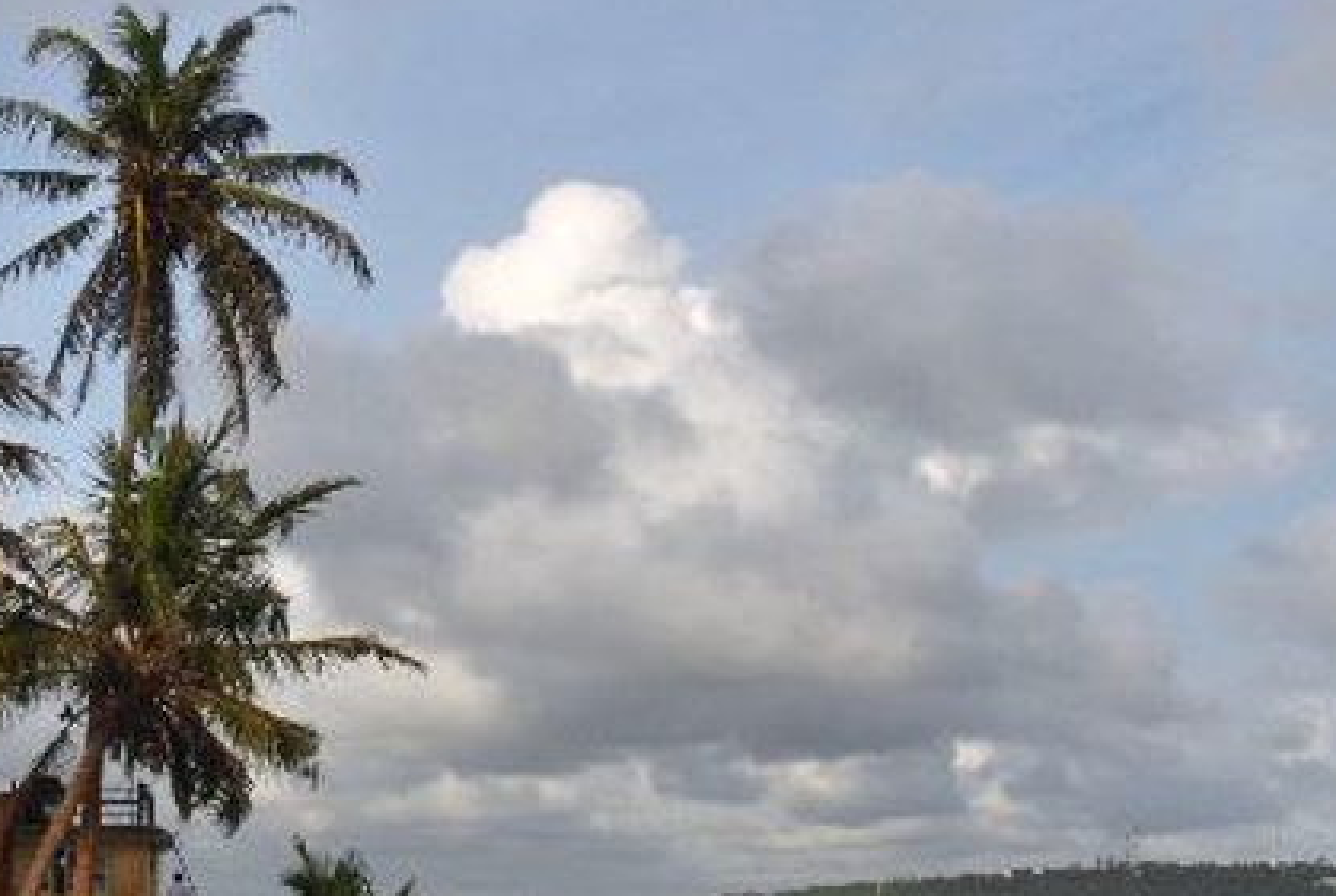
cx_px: 309
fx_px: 2454
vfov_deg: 20.7
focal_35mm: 66
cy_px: 517
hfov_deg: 29.9
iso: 160
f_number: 10
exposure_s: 1/250
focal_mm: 18
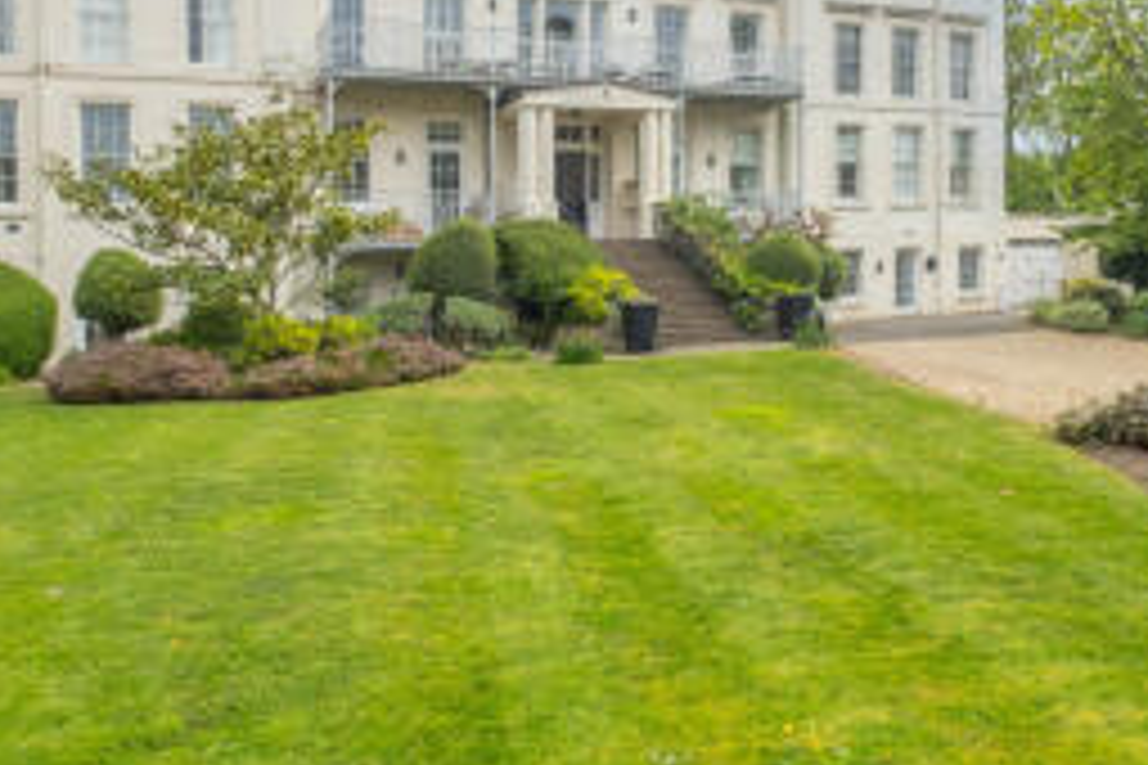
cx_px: 594
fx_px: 893
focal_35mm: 28
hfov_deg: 65.5
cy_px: 128
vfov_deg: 43.7
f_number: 5.6
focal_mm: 10
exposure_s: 1/640
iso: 400
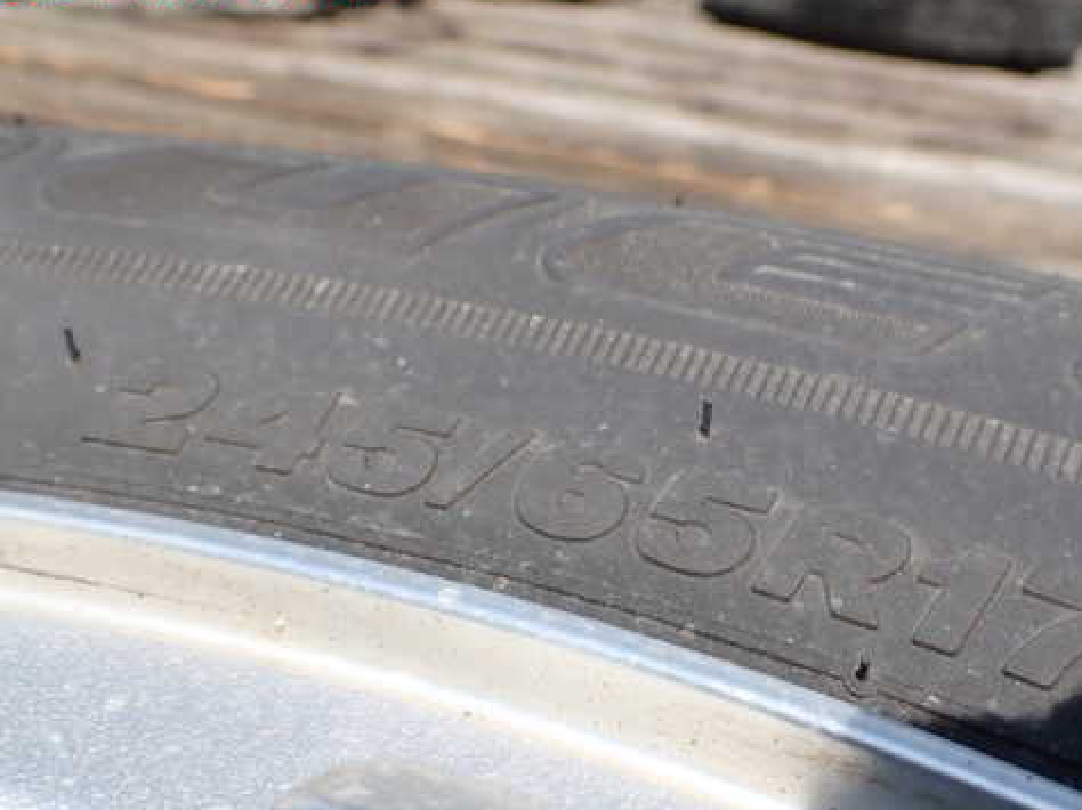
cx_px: 648
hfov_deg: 48.7
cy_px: 468
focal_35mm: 38
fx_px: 1187
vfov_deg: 37.6
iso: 100
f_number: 9
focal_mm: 5.4
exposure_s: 1/125
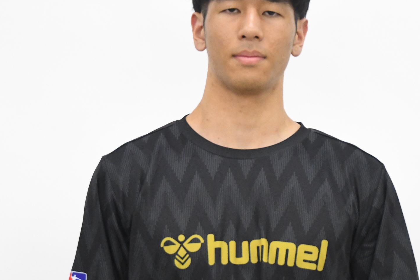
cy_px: 178
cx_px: 241
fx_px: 1295
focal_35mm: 111
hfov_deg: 18.4
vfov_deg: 12.3
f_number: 3.3
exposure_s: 1/800
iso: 4000
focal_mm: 38
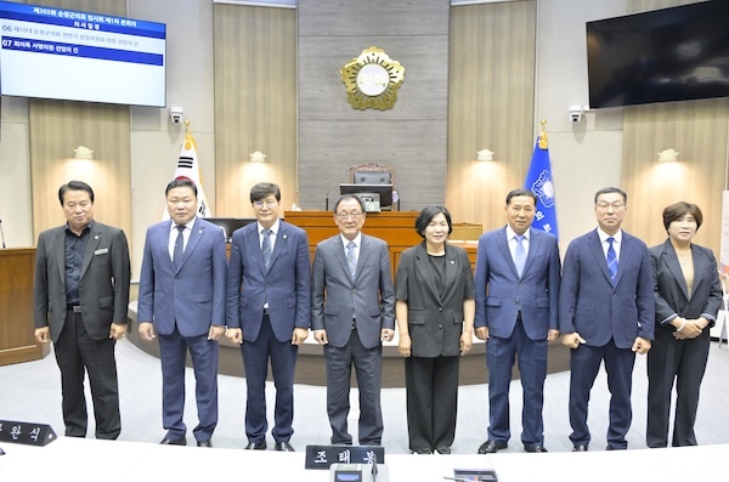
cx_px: 364
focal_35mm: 30
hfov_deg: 62.9
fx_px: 596
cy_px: 241
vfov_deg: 44.1
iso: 3200
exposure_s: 1/60
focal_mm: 29.5
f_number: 5.6
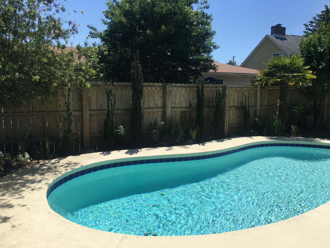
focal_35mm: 29
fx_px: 276
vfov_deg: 48.2
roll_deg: -2.3
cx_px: 165
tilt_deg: -6.1
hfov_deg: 61.7
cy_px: 124
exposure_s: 1/2262
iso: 25
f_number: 2.2
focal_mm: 4.15
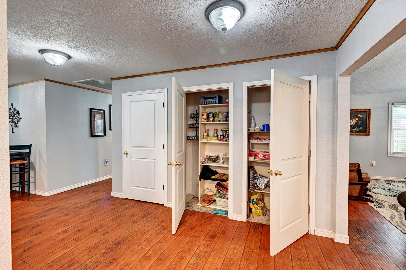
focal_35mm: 16
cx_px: 203
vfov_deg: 73.7
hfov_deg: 96.8
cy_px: 135
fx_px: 180
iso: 400
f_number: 8
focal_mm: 16
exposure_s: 1/2.5
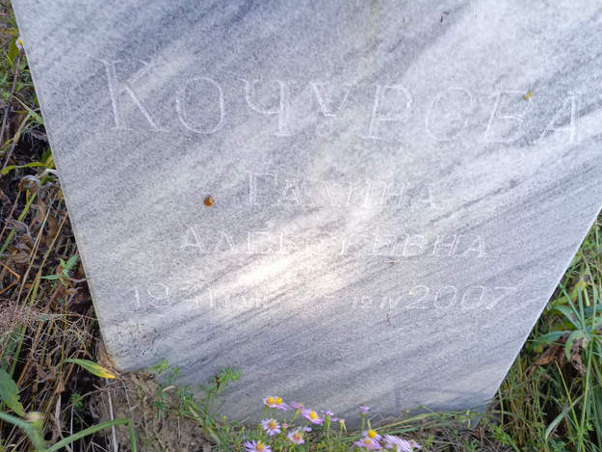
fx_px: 557
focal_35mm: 32
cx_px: 301
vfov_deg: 43.9
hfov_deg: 56.8
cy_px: 277
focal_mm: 4.76
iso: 192
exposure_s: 1/100
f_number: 1.69
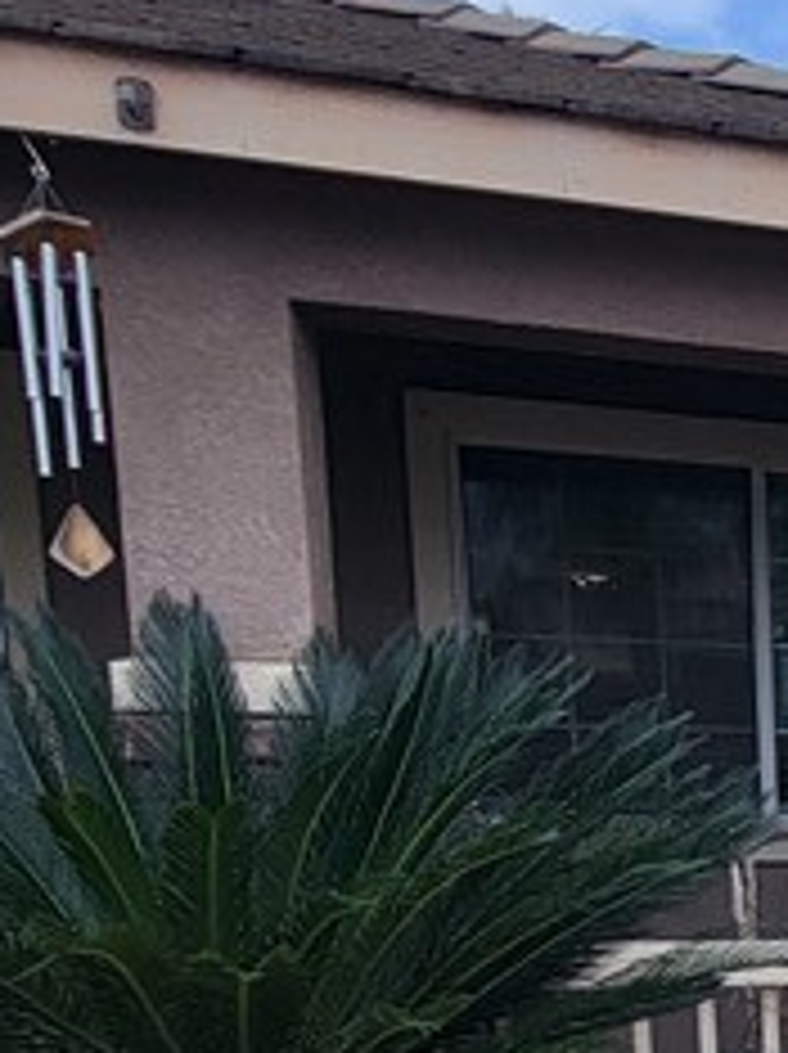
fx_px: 1733
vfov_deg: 31.6
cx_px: 1495
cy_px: 1022
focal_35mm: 57
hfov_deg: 18.6
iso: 50
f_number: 2.2
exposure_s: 1/1472
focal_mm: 2.2
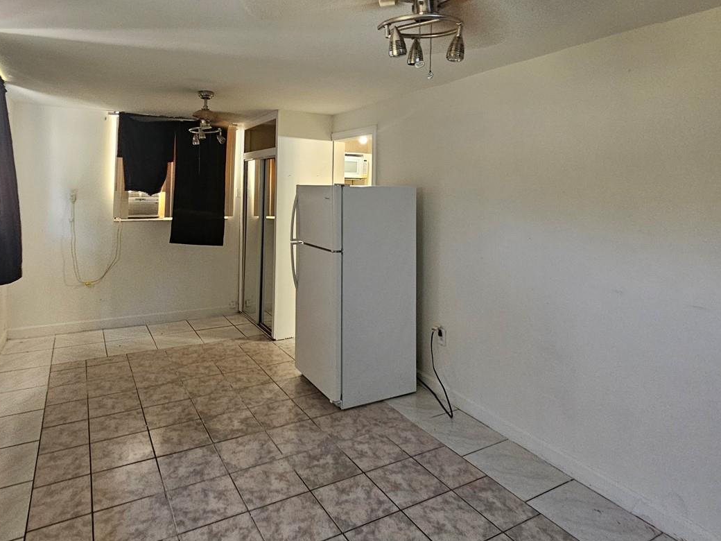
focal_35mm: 20
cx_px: 333
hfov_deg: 81.6
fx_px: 417
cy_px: 171
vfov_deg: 63.9
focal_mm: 2.2
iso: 320
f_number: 2.2
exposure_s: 1/40
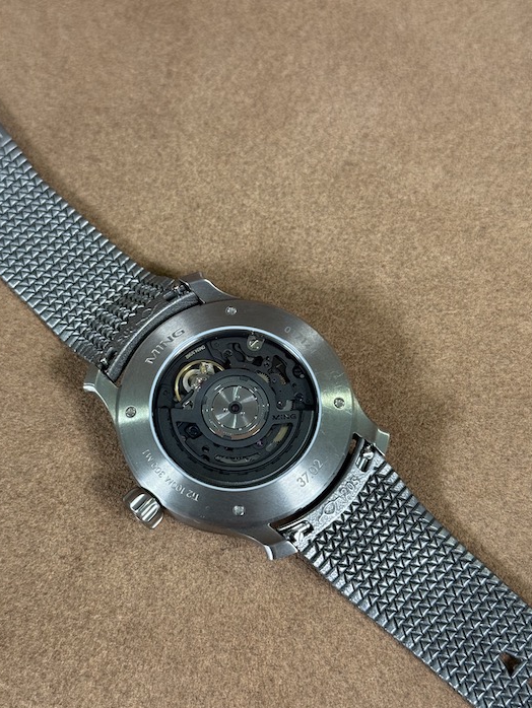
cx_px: 243
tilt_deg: -67.7
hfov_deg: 26.6
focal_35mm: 55
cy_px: 341
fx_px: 1126
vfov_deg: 34.9
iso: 125
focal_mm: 6.76
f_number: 1.78
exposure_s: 1/54
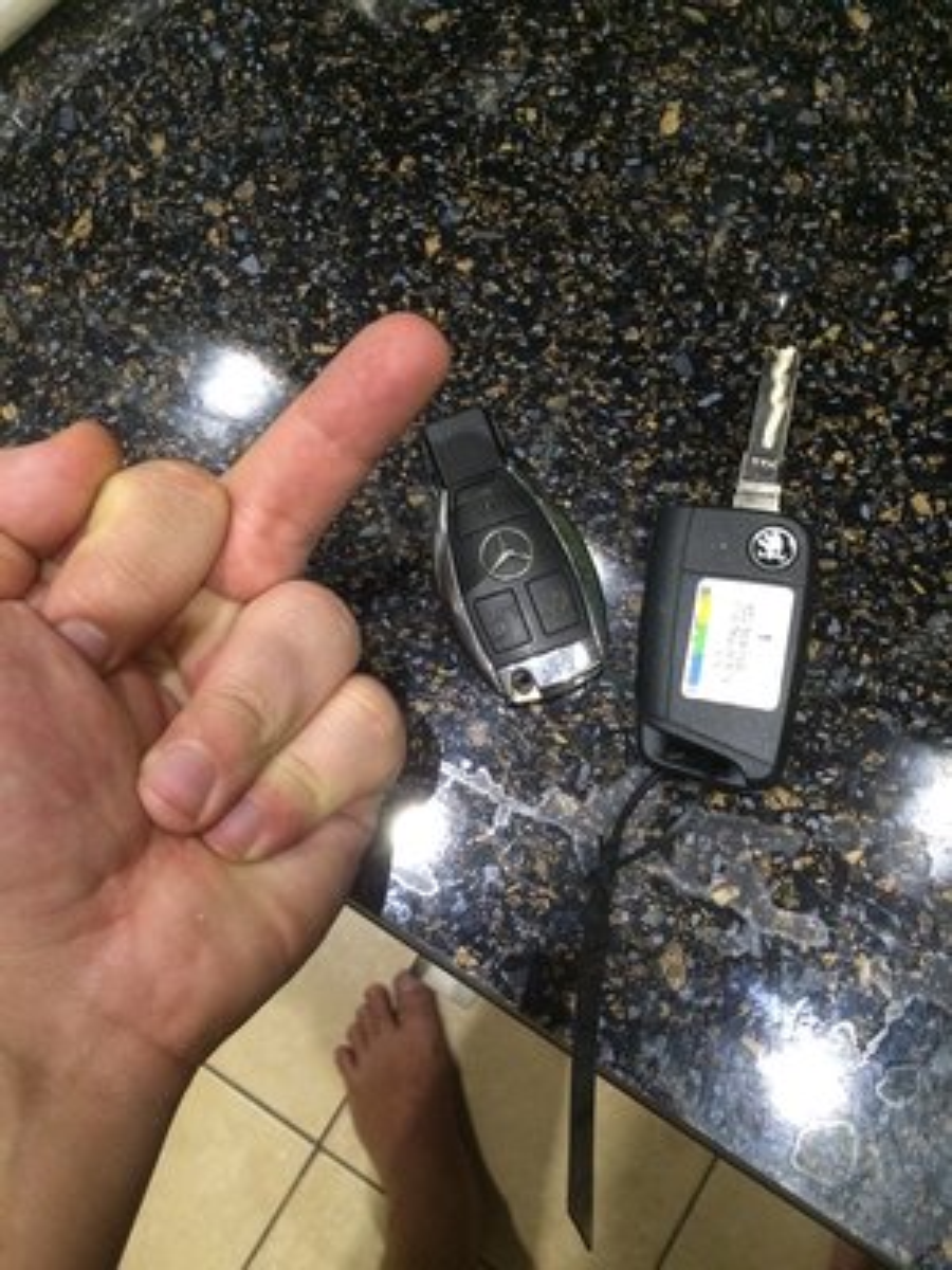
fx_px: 1063
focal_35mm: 29
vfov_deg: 61.7
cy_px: 635
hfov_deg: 48.2
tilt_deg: -75.0
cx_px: 476
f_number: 2.2
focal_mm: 4.15
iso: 250
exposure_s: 1/20
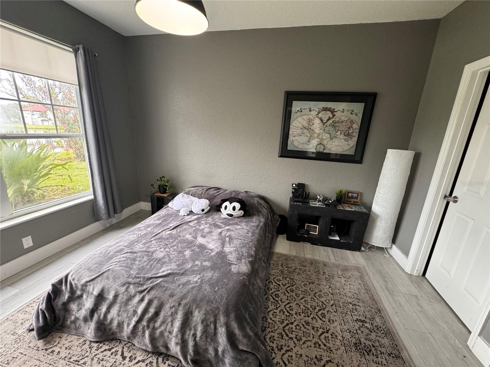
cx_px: 245
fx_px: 198
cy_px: 184
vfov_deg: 85.7
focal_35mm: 14
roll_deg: -3.3
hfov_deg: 102.1
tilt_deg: -15.0
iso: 400
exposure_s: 1/60
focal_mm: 2.22
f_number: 2.2
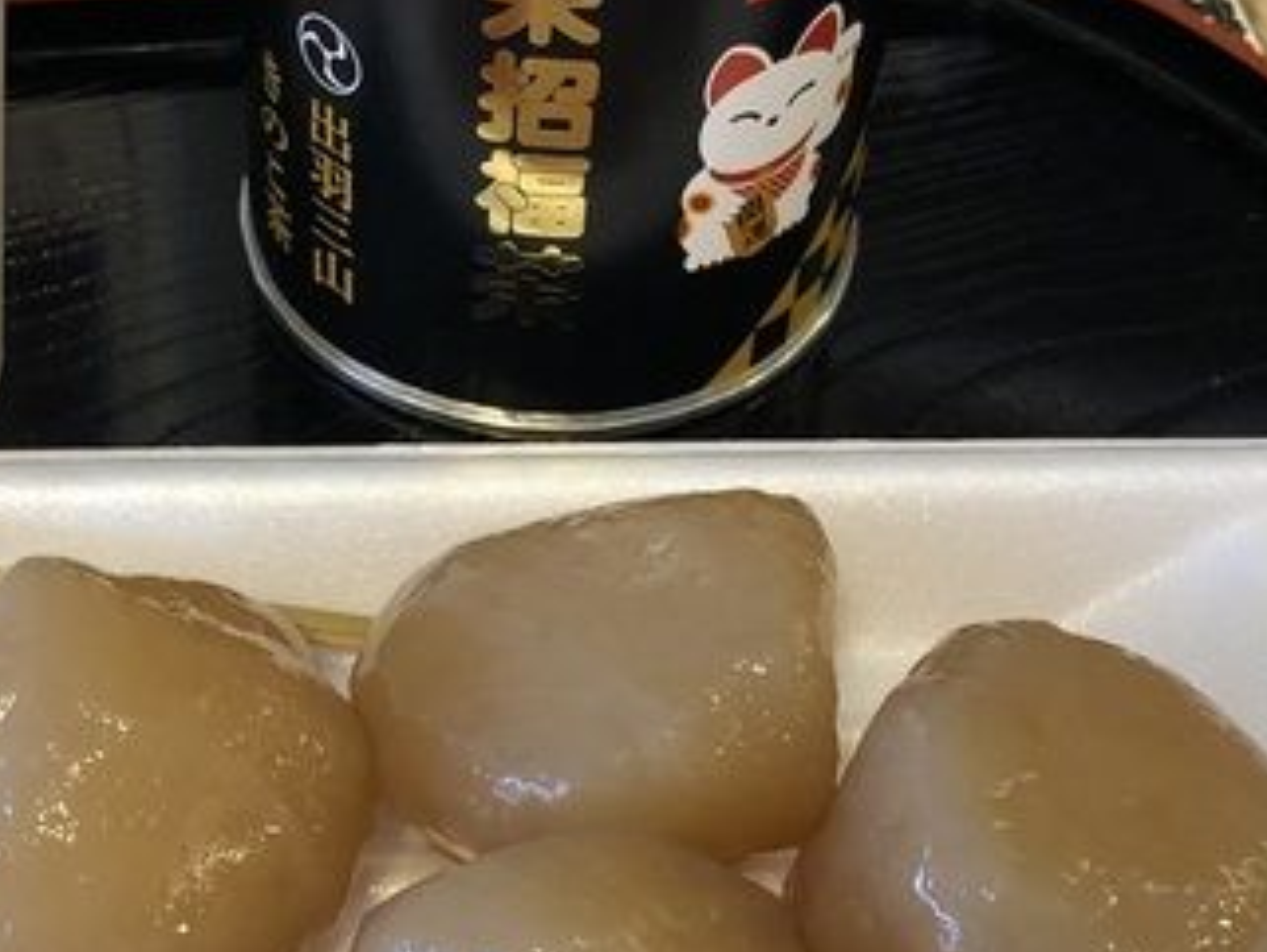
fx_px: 2600
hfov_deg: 27.2
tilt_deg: -46.7
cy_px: 468
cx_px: 424
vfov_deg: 20.7
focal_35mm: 71
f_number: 1.8
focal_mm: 3.99
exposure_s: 1/25
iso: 40
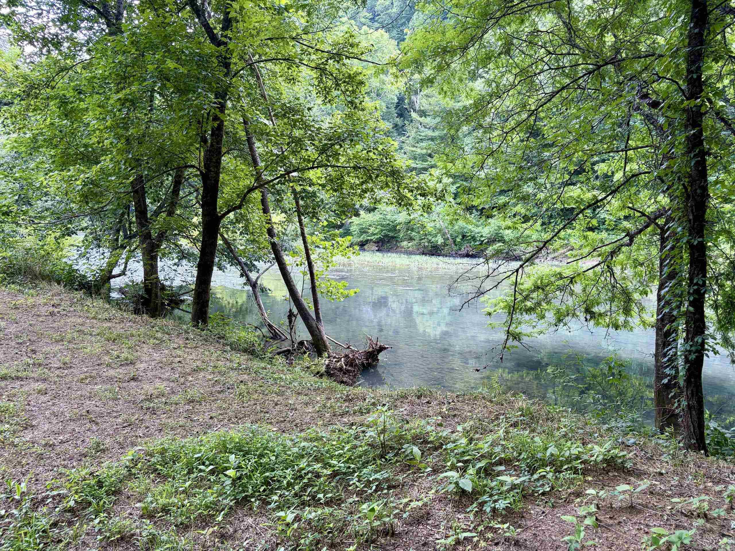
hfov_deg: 67.3
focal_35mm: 26
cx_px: 368
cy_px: 276
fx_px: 552
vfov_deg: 53.1
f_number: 1.6
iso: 64
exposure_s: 1/121
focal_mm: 5.96
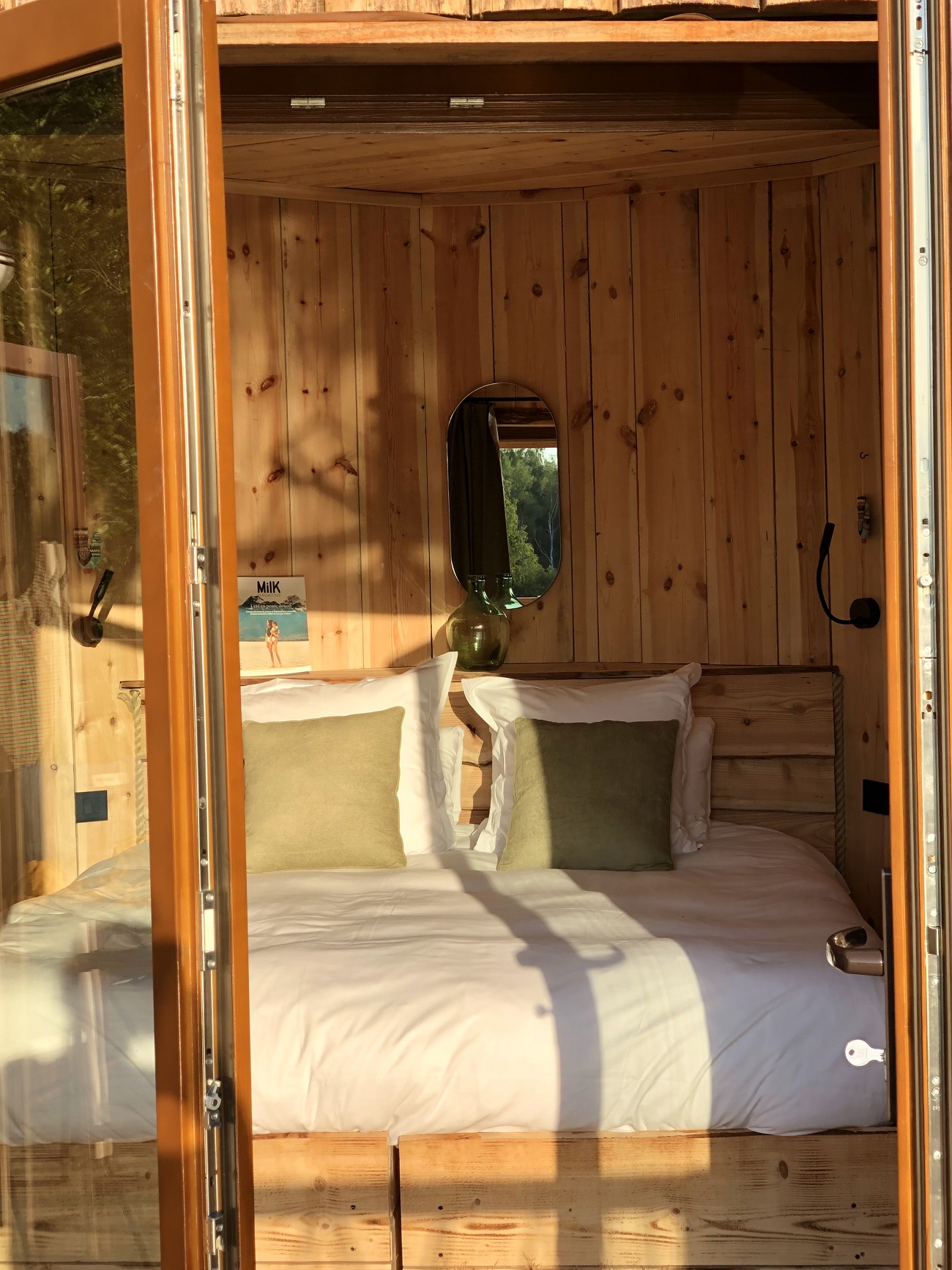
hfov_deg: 28.0
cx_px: 476
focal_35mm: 52
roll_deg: +0.6
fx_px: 1907
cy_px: 635
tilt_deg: -2.8
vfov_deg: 36.8
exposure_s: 1/475
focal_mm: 6
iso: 16
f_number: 2.4
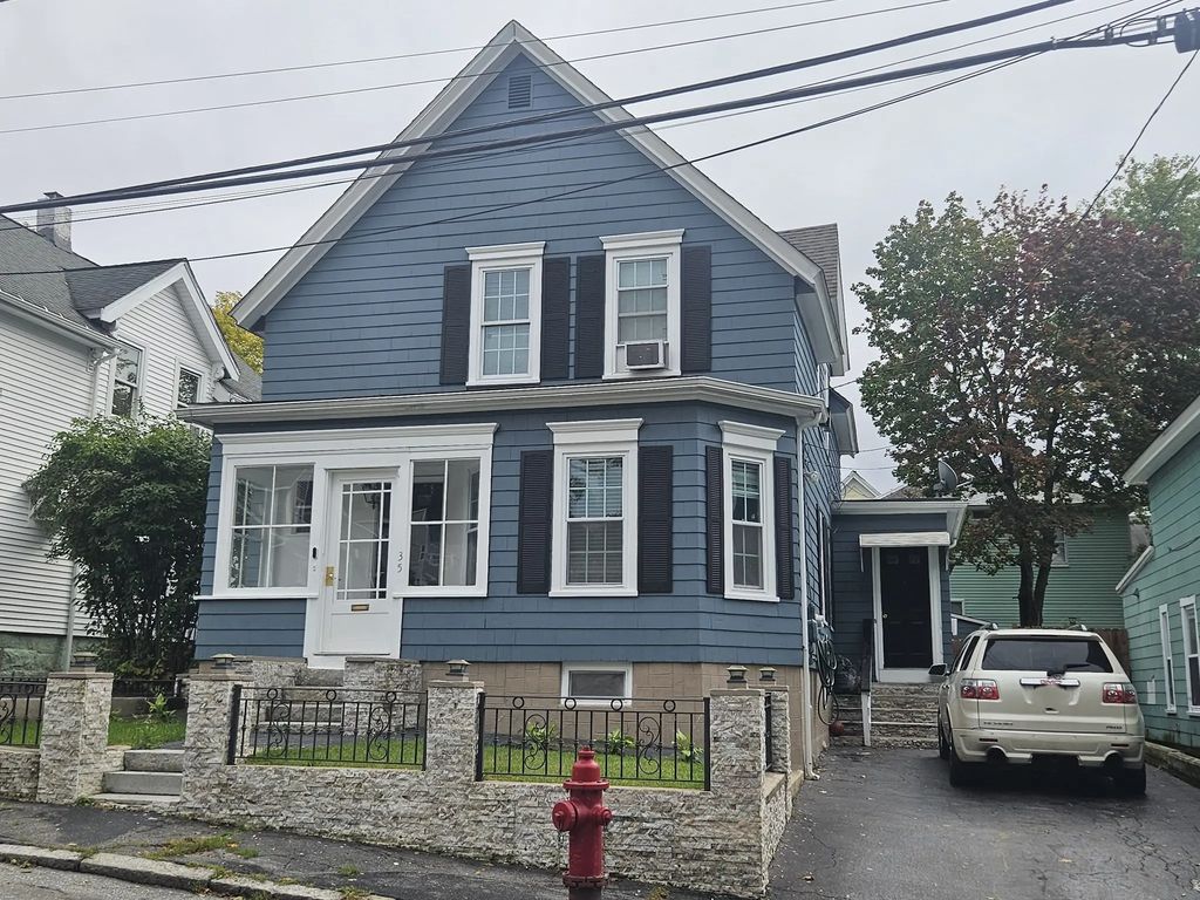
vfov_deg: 58.9
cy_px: 450
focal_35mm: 23
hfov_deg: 73.9
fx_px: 797
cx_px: 600
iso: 25
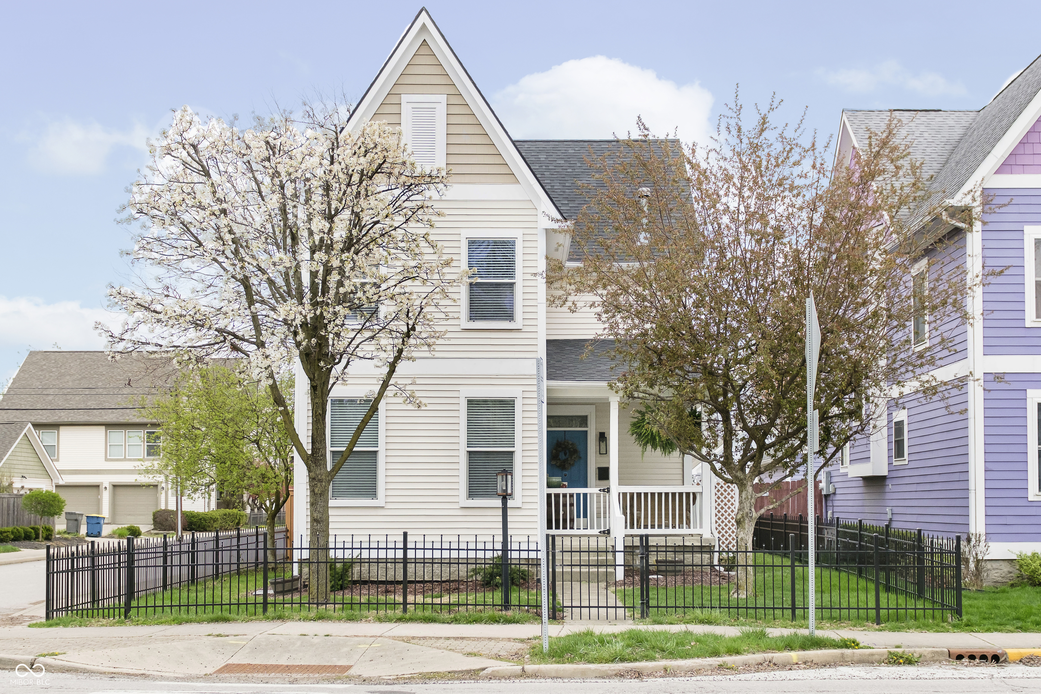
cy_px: 347
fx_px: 1214
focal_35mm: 42
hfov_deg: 46.4
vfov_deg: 31.9
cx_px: 520
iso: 500
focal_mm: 28
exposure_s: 1/1000
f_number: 4
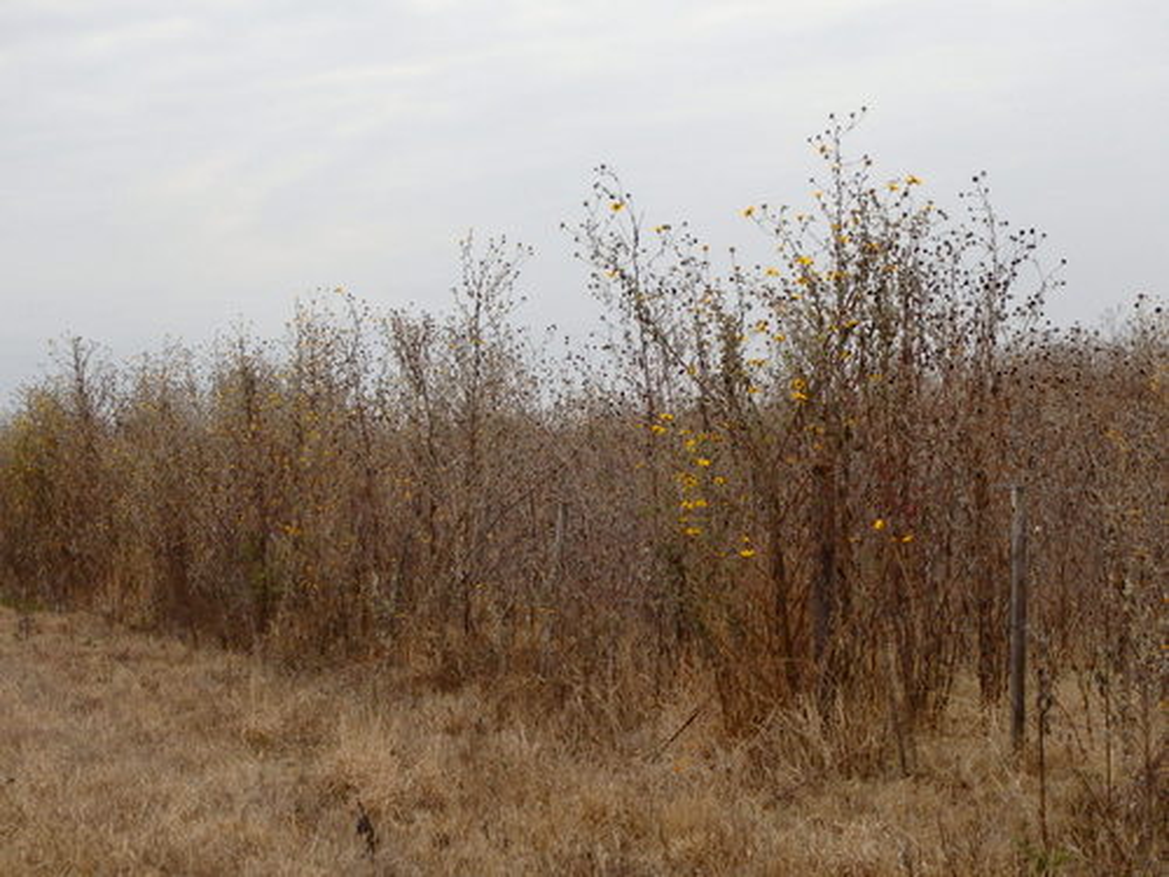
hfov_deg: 32.2
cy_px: 438
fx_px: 2026
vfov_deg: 24.4
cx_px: 584
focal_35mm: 60
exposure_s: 1/160
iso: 125
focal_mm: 10.7
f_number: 5.3
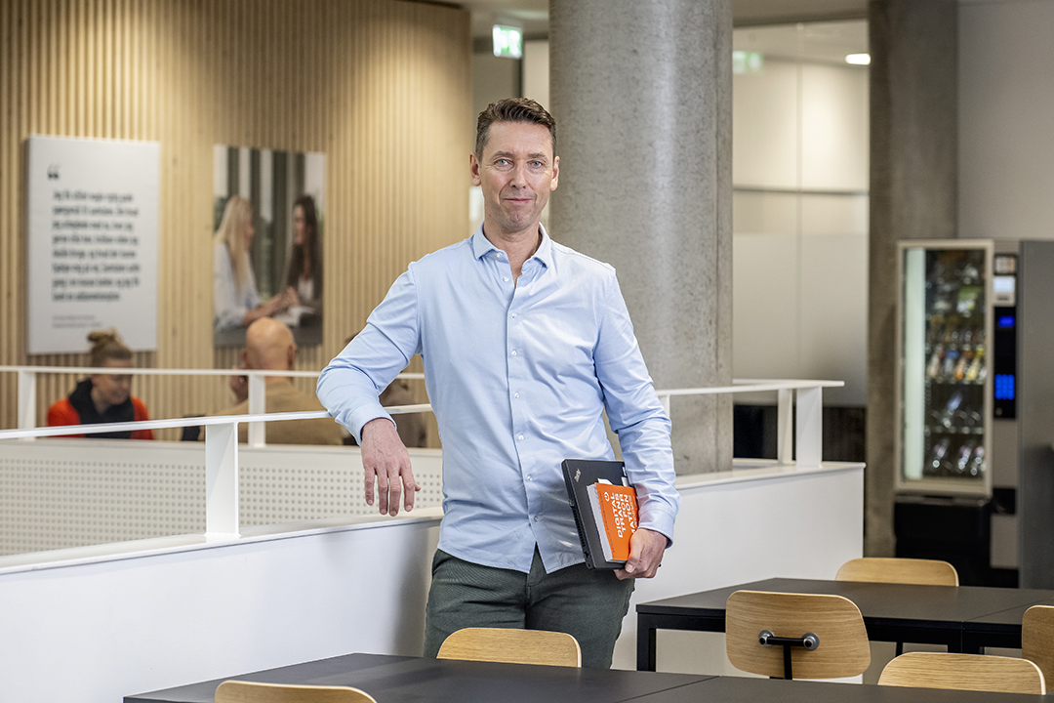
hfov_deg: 20.4
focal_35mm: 100
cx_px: 527
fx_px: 2928
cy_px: 352
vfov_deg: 13.7
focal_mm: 100
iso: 1600
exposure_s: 1/160
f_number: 4
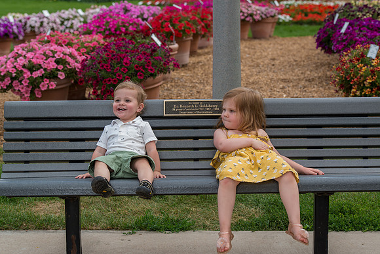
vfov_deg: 14.9
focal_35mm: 92
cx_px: 190
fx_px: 971
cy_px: 127
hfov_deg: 22.1
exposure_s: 1/250
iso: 400
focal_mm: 92
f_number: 6.3
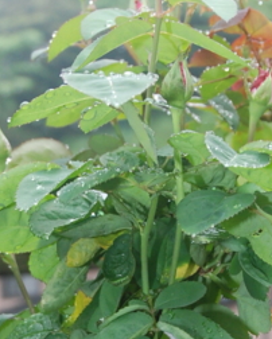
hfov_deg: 10.8
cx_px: 135
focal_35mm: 143
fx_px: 1437
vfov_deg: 13.5
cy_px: 217
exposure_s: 1/160
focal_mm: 32
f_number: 6.3
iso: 400
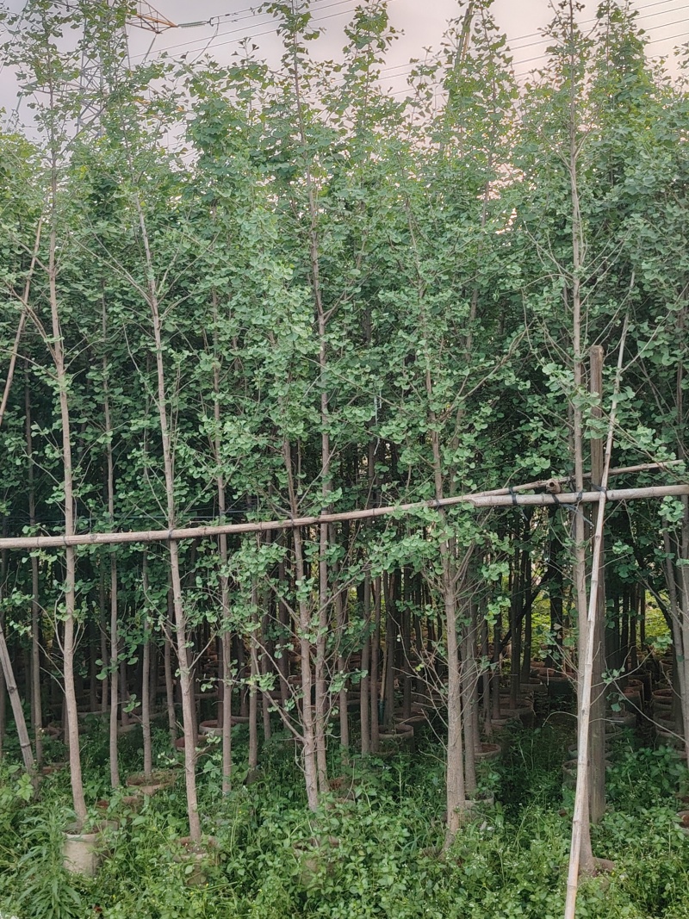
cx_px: 344
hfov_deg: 31.5
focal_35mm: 46
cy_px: 460
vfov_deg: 41.2
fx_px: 1221
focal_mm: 5.25
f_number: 1.75
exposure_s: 1/100
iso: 182
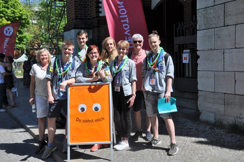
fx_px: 284
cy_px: 81
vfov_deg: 31.8
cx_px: 122
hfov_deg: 46.4
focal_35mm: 42
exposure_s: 1/320
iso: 250
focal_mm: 28
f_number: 9
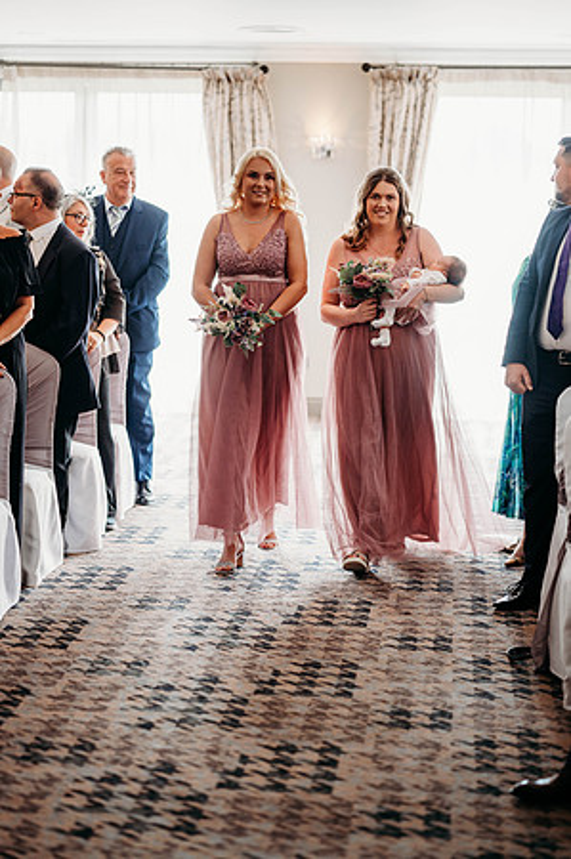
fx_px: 2027
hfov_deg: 16.0
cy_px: 430
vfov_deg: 23.9
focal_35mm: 85
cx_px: 286
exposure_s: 1/200
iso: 100
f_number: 2
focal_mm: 85
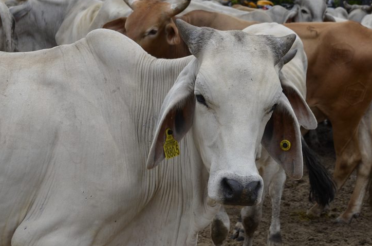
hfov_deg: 21.1
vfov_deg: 14.0
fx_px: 1000
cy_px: 121
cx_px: 203
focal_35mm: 97
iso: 200
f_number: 9
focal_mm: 52
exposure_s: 1/320
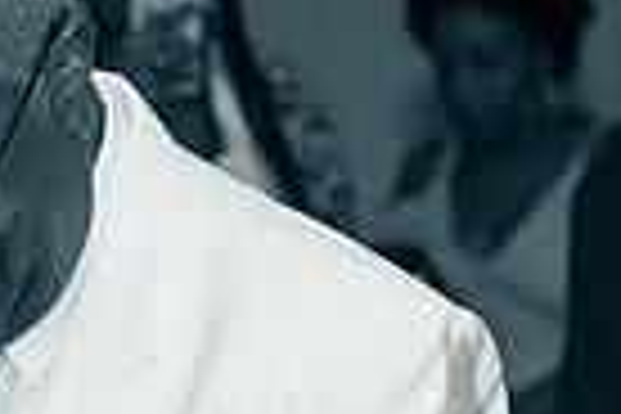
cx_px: -122
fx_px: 4502
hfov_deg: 7.8
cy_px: 578
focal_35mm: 261
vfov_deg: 5.2
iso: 2500
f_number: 4
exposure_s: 1/640
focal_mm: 62
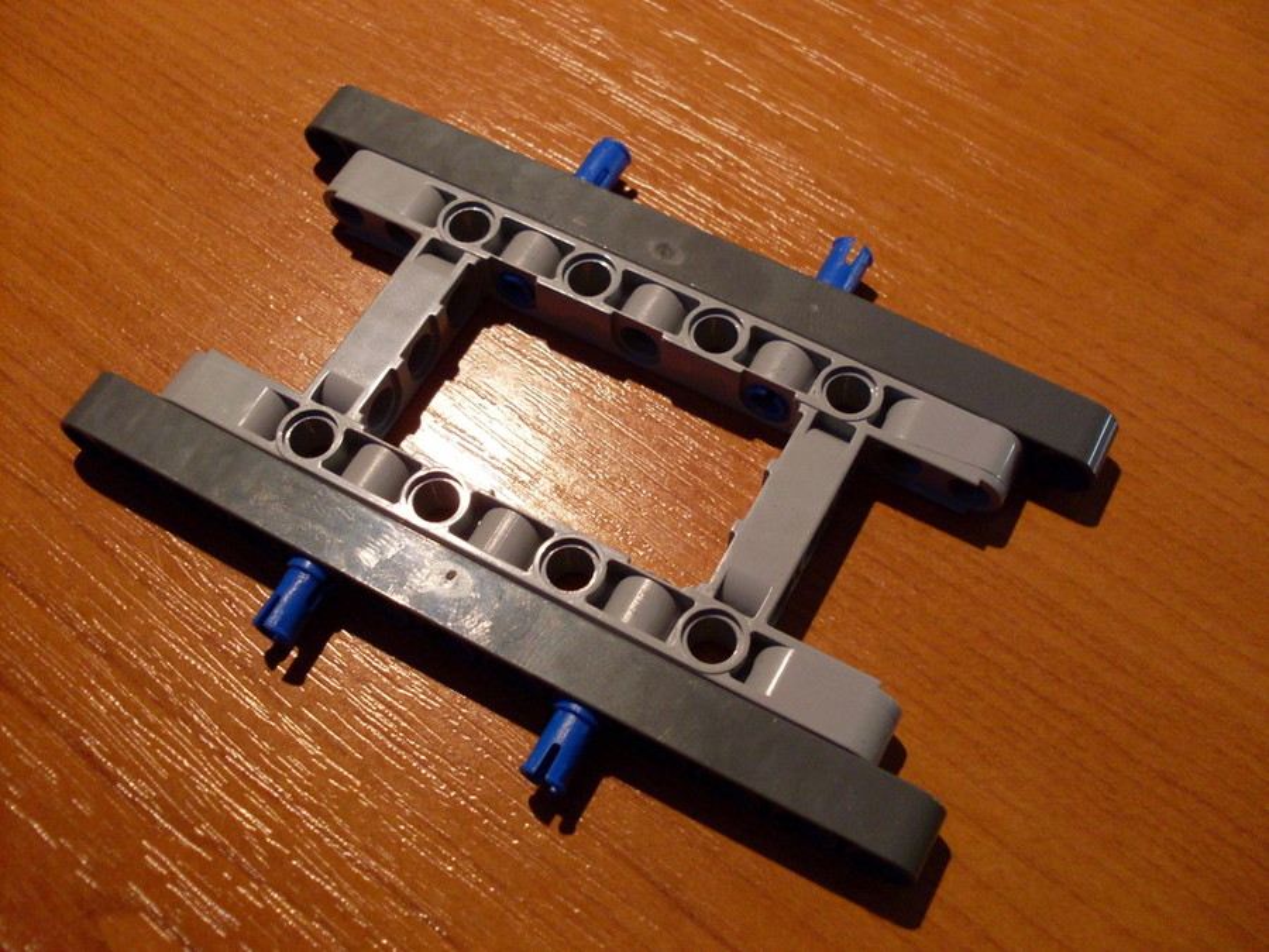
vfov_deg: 37.7
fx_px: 1393
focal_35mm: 38
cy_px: 476
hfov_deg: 49.0
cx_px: 634
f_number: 2.8
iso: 200
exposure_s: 1/15
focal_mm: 6.3
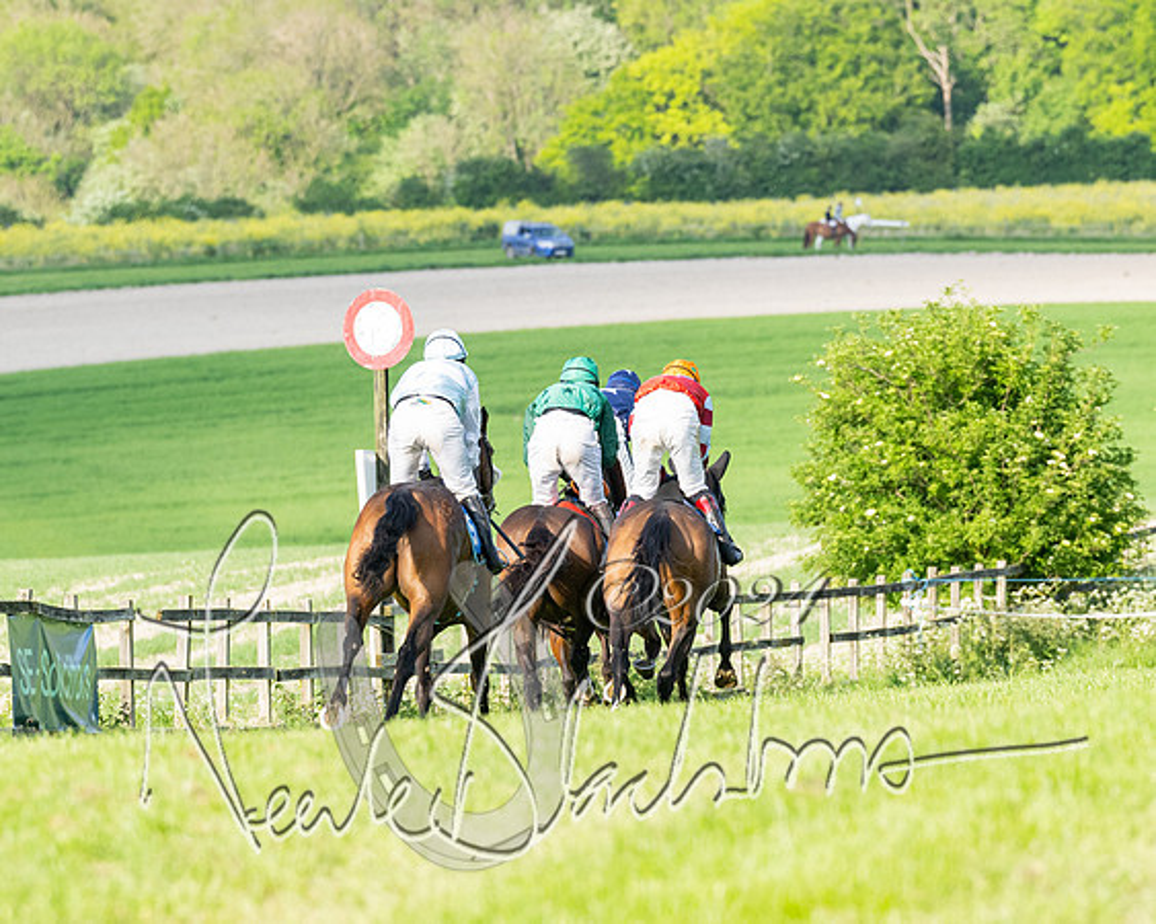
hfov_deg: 4.5
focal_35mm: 428
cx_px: 563
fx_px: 14632
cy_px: 499
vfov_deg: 3.6
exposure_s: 1/1600
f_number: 5
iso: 400
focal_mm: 200
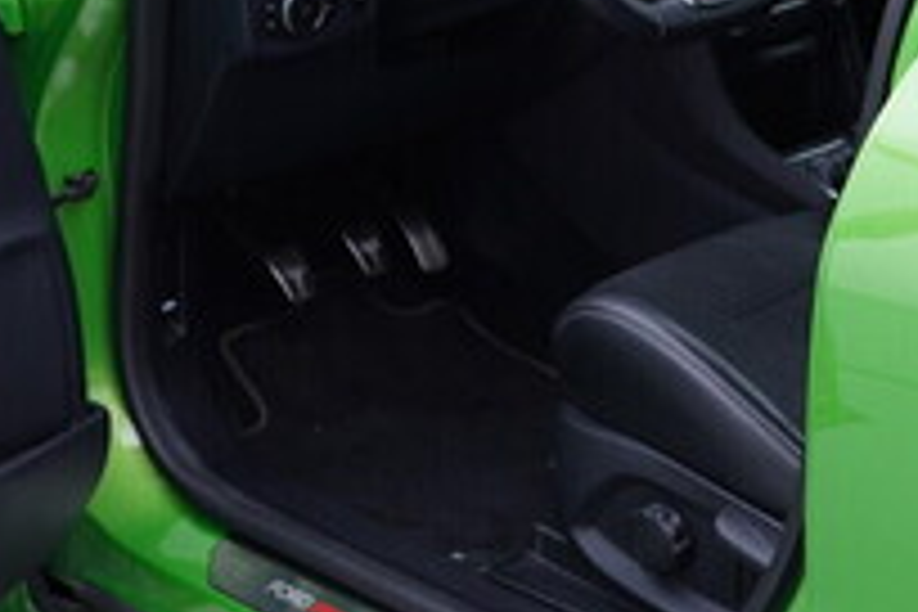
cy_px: 178
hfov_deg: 21.0
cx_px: 364
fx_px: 2473
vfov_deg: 14.1
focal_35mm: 97
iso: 125
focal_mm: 24
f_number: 3.2
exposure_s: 1/40
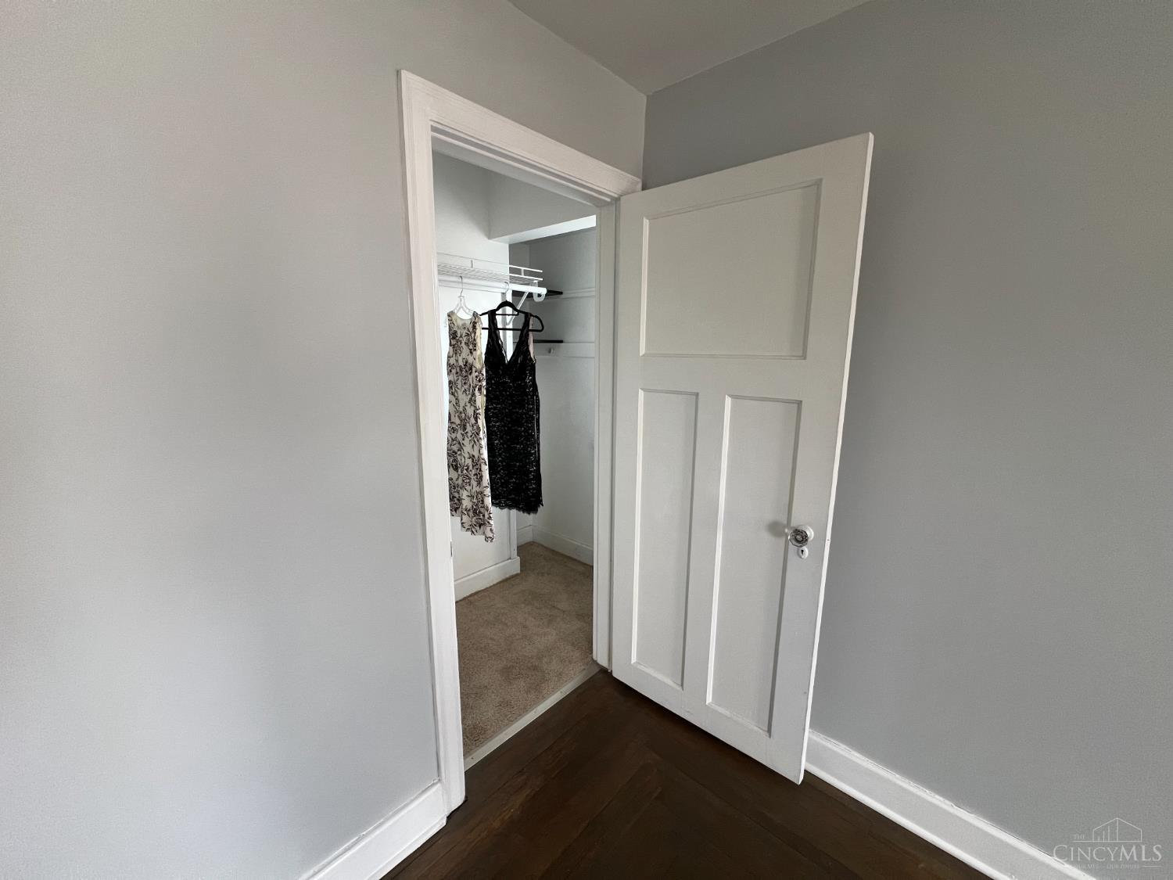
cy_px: 440
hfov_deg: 106.2
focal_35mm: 13
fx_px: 441
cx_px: 586
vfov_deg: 89.9
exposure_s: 1/99
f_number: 1.8
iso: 160
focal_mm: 1.57
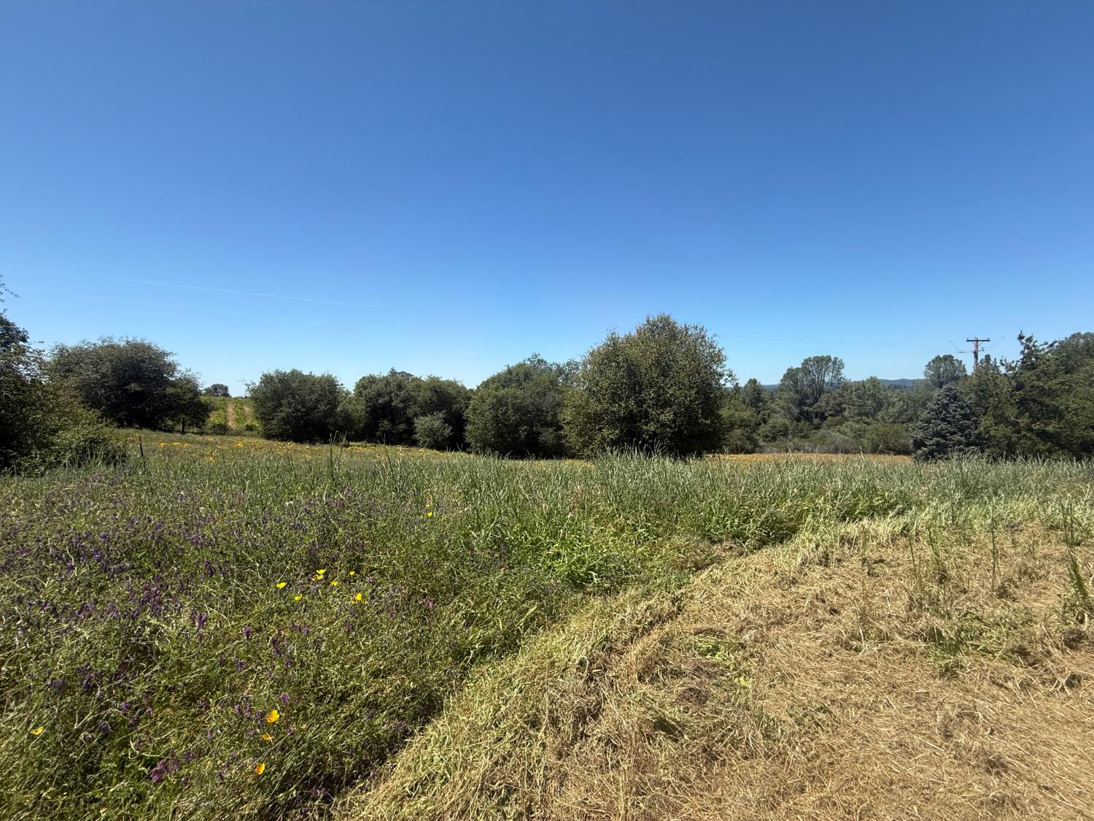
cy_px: 410
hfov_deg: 102.1
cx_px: 547
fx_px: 442
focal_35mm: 14
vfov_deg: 85.7
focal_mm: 2.22
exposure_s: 1/1572
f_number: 2.2
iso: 50
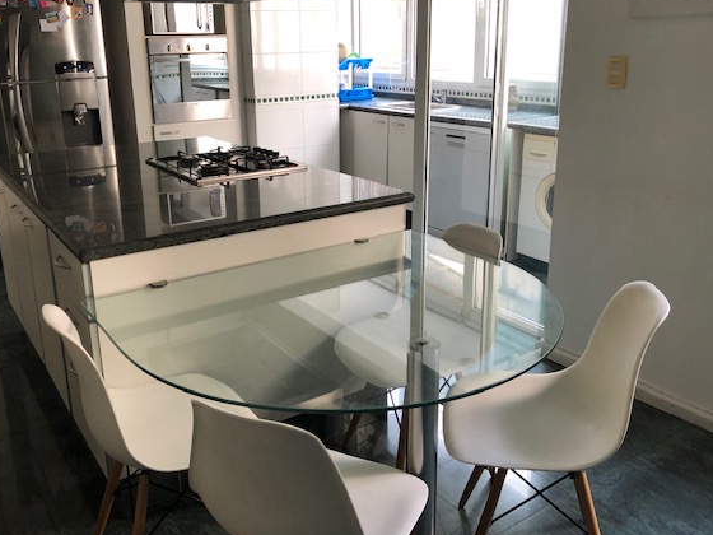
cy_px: 236
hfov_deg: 56.8
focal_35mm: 32
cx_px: 330
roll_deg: +2.4
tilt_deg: -15.5
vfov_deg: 44.1
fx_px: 659
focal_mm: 3.99
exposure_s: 1/33
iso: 40
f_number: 1.8
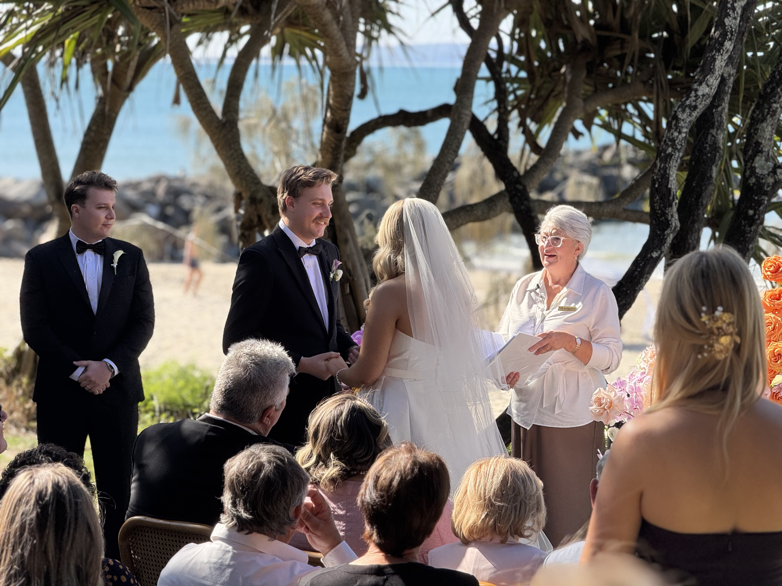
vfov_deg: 12.3
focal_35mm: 120
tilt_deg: -4.0
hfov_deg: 16.4
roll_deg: -0.7
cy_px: 293
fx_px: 2711
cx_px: 391
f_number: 2.8
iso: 50
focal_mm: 15.66
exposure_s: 1/655
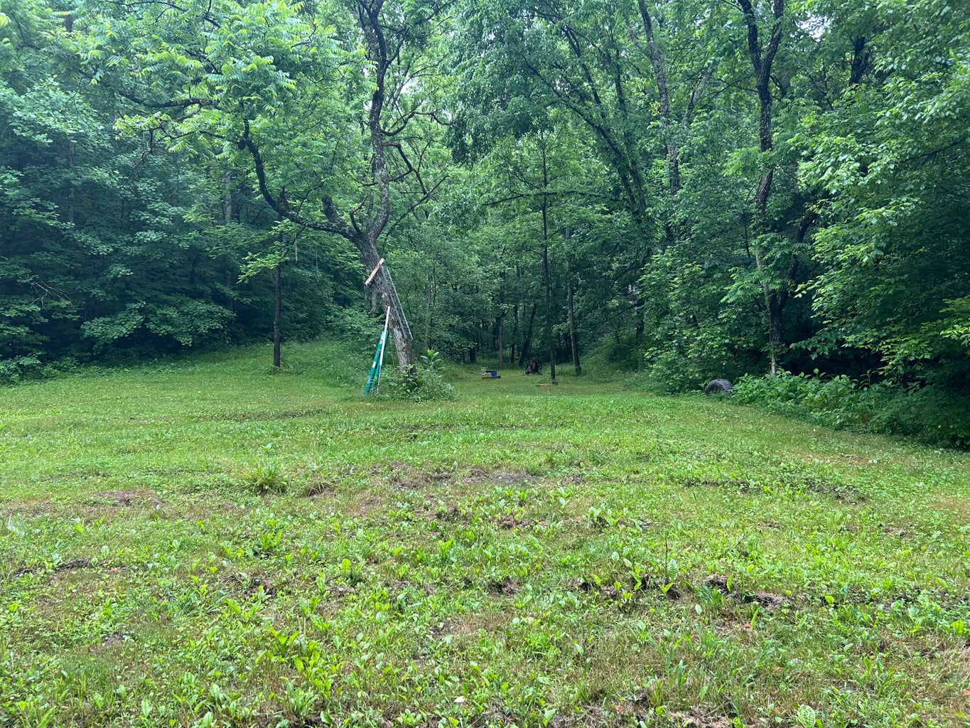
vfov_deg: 53.1
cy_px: 364
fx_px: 729
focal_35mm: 26
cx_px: 485
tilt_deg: +2.3
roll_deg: +3.2
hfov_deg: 67.3
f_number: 1.5
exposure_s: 1/286
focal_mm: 5.7
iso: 40
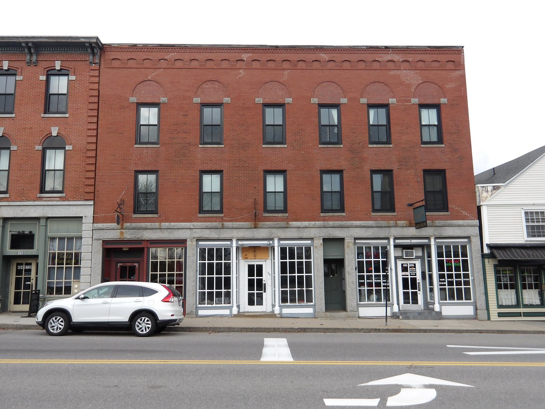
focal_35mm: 27
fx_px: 425
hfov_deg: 65.3
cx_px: 272
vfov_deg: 51.4
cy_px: 204
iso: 100
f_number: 3
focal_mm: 4.9
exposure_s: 1/372
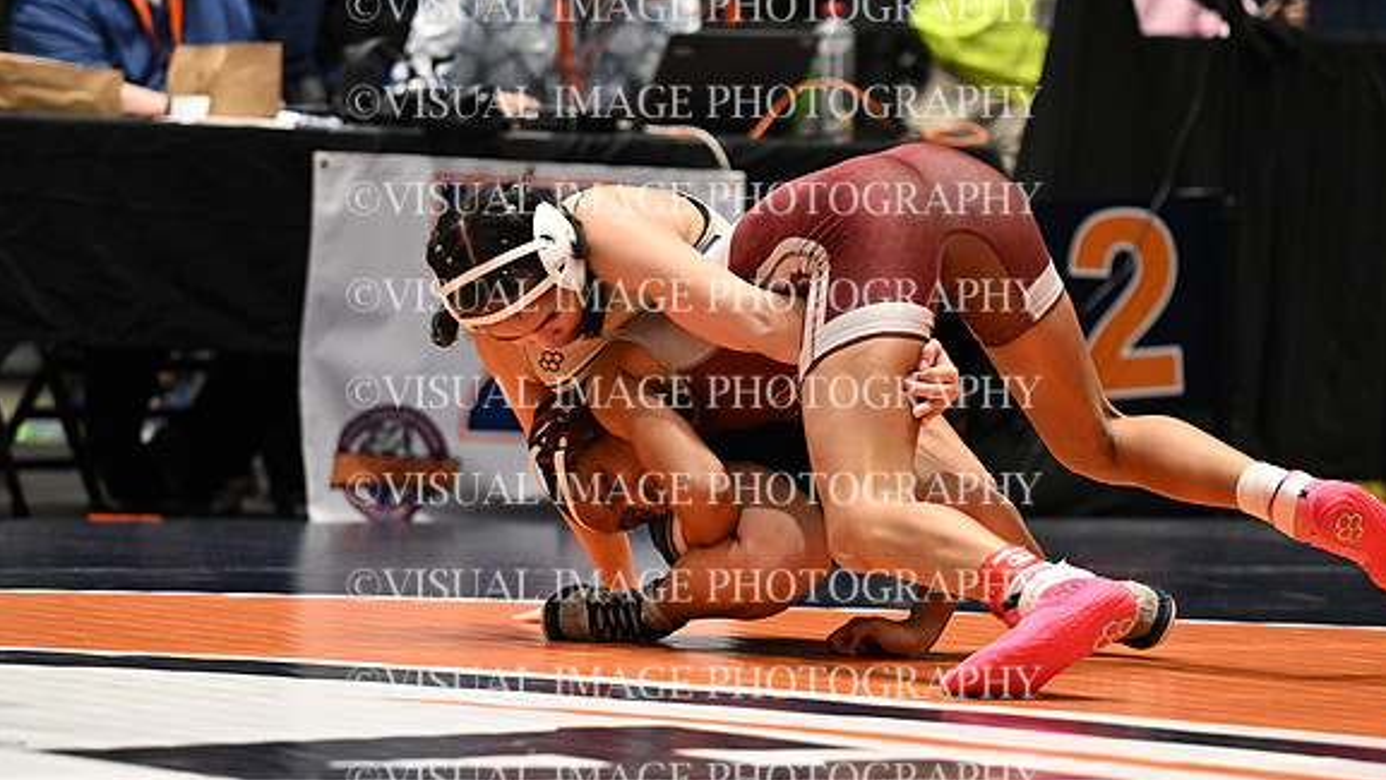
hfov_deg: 9.8
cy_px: 440
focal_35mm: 221
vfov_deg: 5.5
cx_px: 694
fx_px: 8125
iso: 3200
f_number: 2.8
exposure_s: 1/767
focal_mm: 140
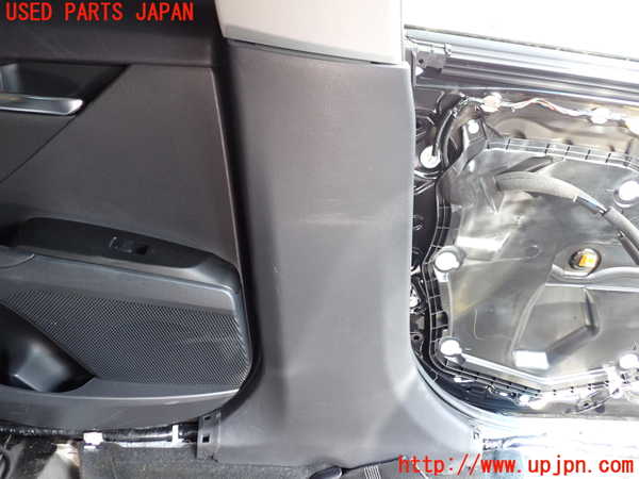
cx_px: 320
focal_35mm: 30
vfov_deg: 46.8
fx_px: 554
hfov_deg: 60.0
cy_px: 240
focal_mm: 5.4
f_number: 2.3
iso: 200
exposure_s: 1/30
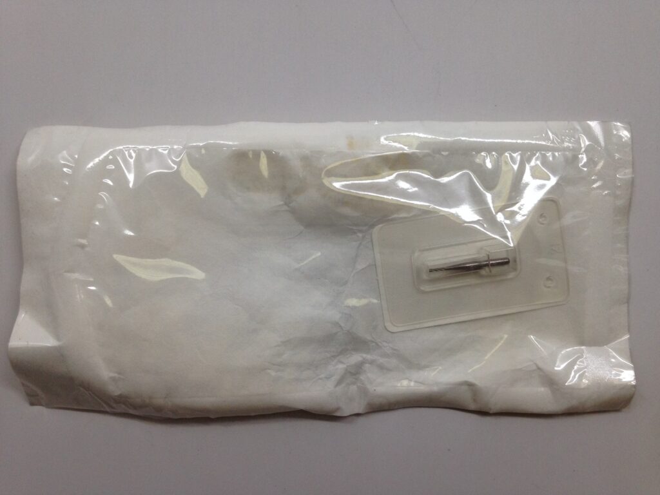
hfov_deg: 55.4
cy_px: 248
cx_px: 330
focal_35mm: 33
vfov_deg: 42.9
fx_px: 629
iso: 100
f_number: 2.4
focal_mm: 4.12
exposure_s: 1/120
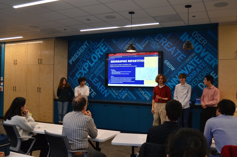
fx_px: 227
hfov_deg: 55.2
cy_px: 78
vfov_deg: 38.3
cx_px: 118
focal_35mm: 34
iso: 560
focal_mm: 23
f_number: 3.8
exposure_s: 1/60
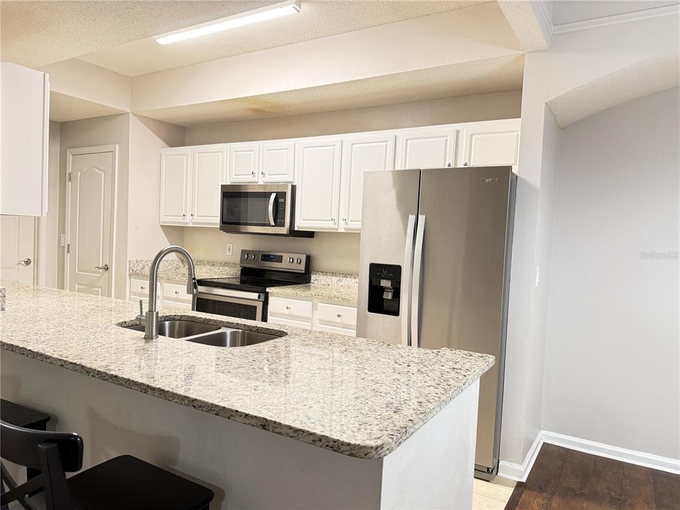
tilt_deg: -1.6
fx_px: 471
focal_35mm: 24
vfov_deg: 56.8
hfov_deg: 71.6
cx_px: 340
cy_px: 255
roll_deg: -2.7
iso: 320
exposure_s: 1/60
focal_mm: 6.76
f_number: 1.78
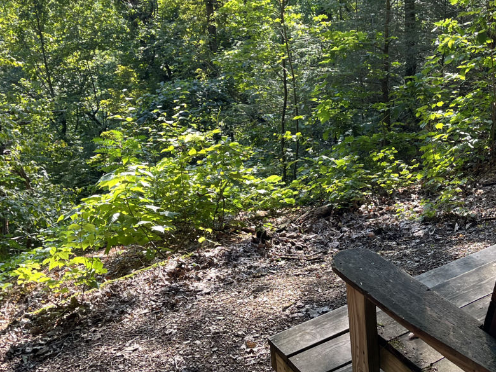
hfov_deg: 37.7
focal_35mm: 50
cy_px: 113
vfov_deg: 28.8
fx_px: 716
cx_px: 337
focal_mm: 5.1
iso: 64
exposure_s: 1/172
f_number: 1.6
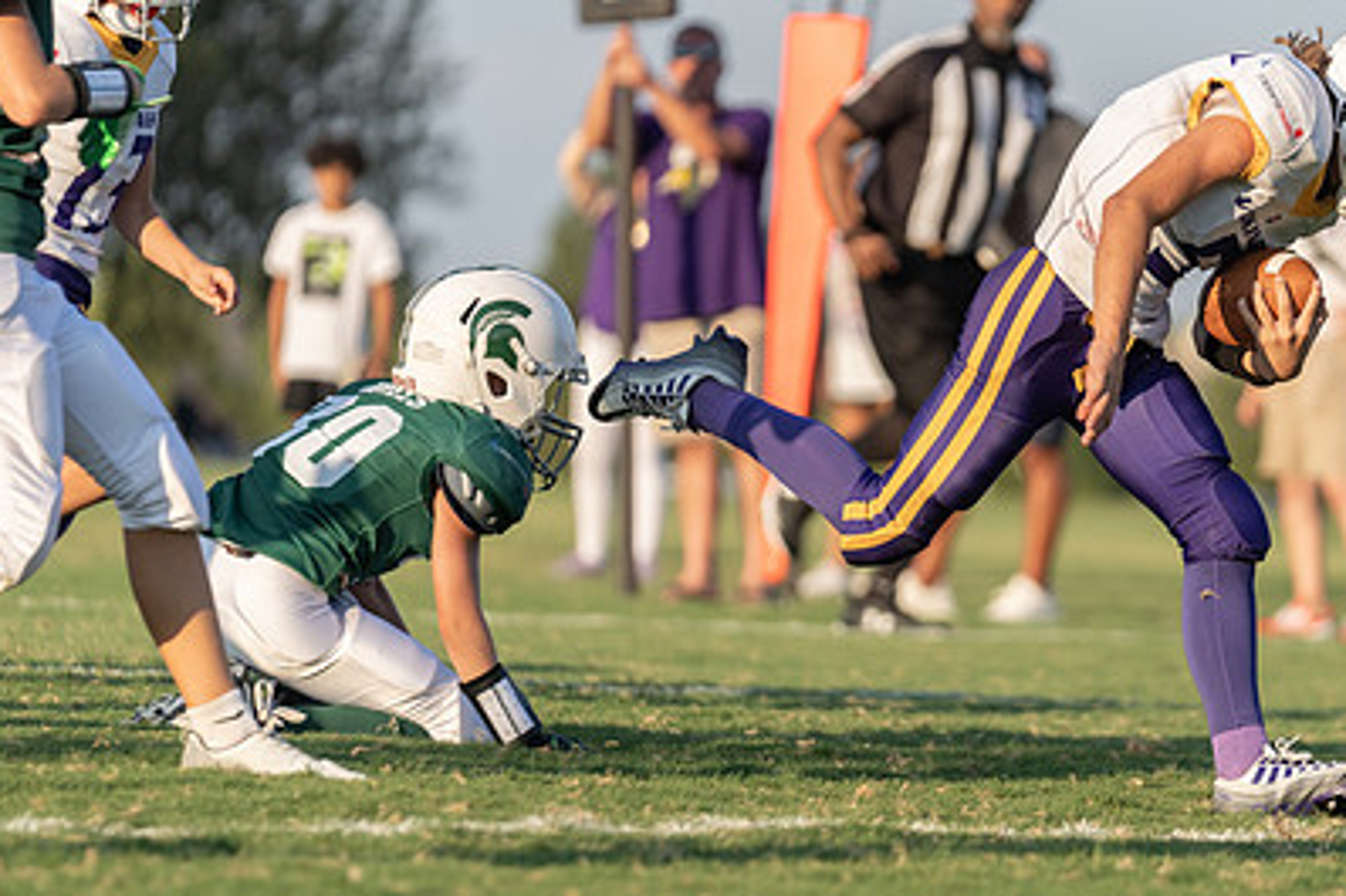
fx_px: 11510
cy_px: 384
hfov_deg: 6.7
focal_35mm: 308
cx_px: 937
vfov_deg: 4.5
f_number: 2.8
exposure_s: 1/1600
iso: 160
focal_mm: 200
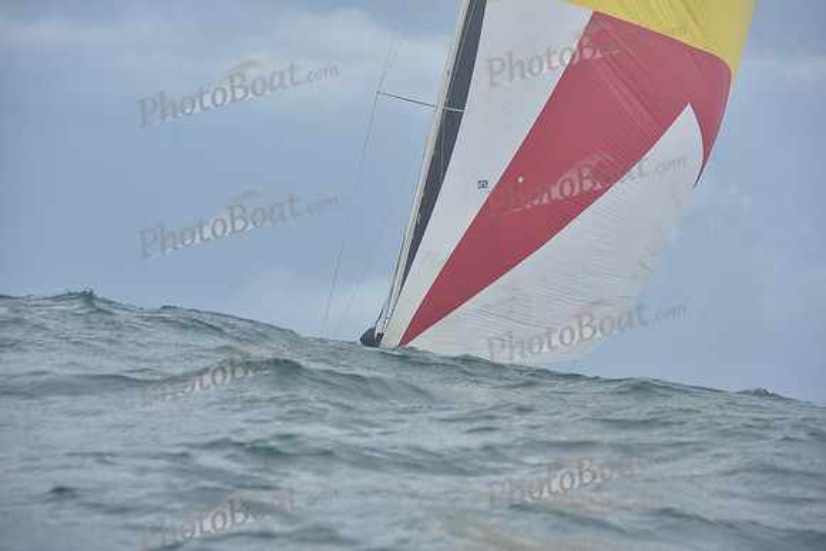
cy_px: 276
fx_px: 3098
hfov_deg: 15.2
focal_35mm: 135
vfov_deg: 10.2
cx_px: 413
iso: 320
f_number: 5.6
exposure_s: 1/800
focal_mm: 135
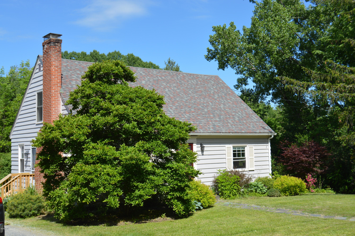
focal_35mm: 45
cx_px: 178
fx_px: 443
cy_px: 118
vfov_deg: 29.8
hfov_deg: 43.6
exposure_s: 1/250
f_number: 8
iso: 100
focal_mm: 30
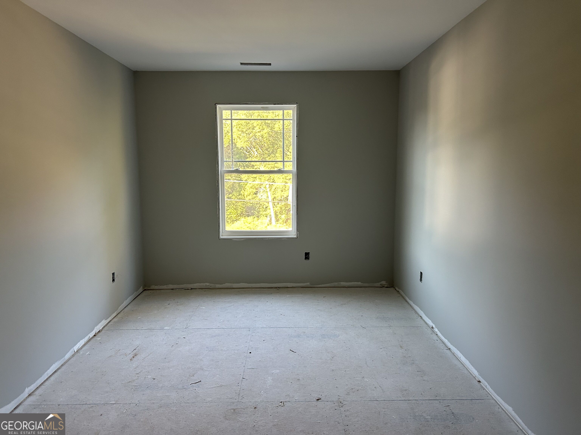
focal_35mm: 26
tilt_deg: -7.0
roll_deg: +0.4
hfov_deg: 67.3
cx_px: 290
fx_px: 436
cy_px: 218
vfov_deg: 53.1
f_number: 1.5
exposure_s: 1/92
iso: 125
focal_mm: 5.7
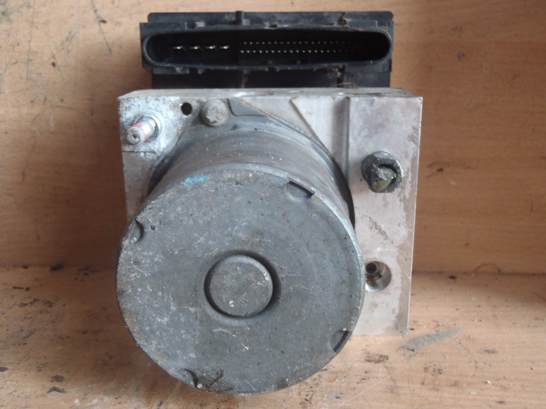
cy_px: 204
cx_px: 273
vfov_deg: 38.7
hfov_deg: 50.1
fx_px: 584
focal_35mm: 37
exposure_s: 1/20
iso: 200
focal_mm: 6.64
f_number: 4.7
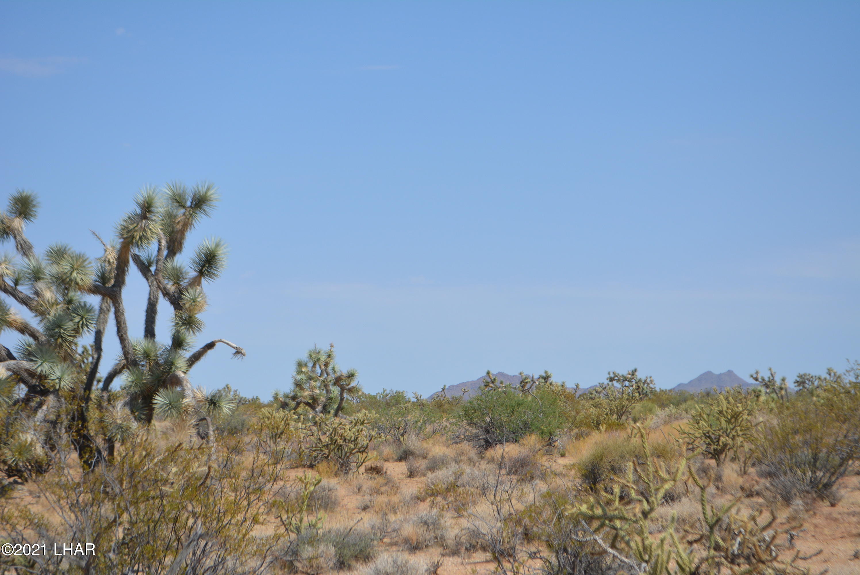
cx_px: 430
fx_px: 1972
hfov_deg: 24.6
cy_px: 288
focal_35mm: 82
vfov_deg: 16.6
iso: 400
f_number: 7.1
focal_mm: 55
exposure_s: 1/2000
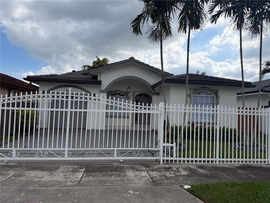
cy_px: 102
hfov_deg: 71.6
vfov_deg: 56.8
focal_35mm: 24
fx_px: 187
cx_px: 135
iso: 100
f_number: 1.78
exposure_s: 1/7353
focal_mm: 6.76
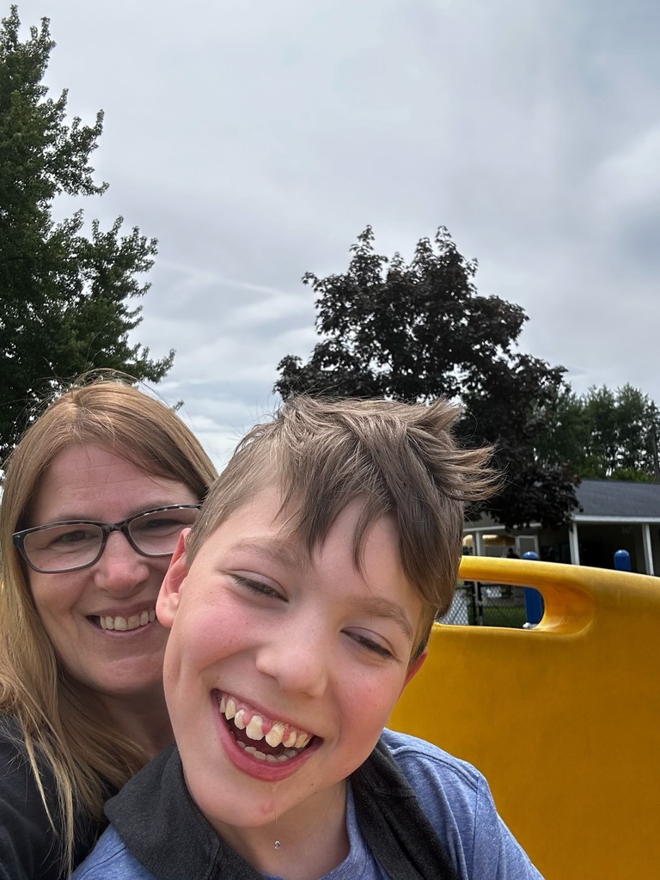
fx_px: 763
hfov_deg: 46.8
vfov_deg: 60.0
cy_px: 440
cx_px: 330
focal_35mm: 30
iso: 25
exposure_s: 1/750
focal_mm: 2.69
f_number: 1.9
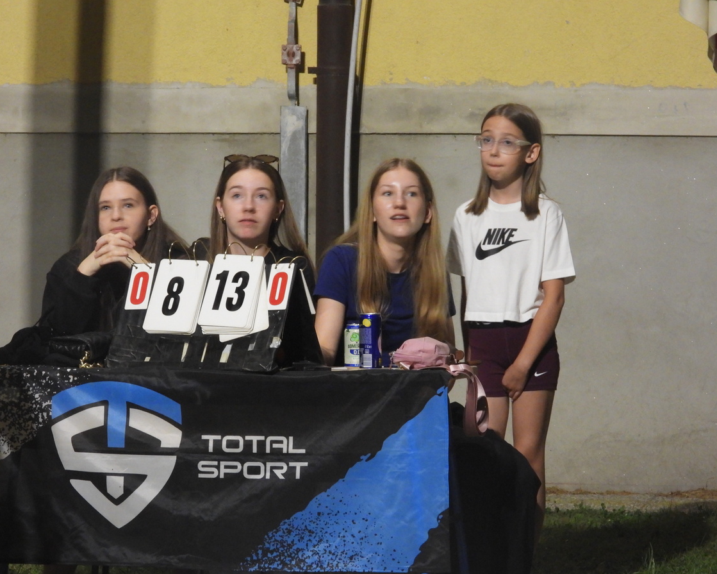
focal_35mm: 314
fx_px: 6663
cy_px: 287
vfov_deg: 4.9
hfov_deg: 6.2
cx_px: 337
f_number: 4.5
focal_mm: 53.9
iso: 800
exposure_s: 1/13
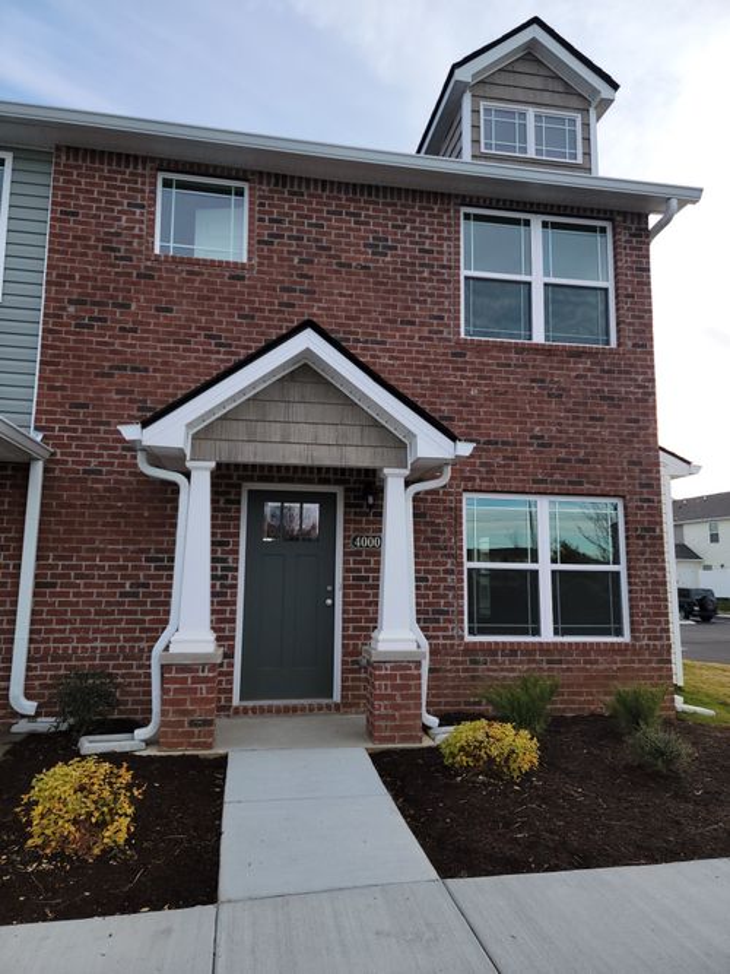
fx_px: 675
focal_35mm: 24
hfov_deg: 56.8
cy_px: 487
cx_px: 365
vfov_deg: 71.6
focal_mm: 6.7
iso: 16
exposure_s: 1/190
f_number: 1.8
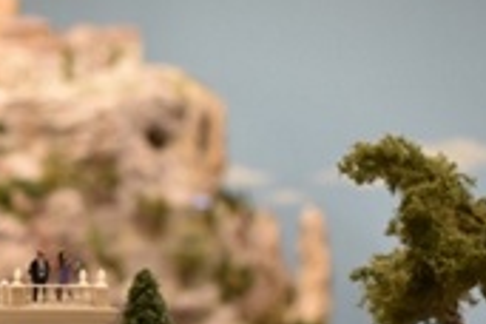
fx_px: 1633
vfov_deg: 11.1
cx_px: -179
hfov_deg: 15.9
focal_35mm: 121
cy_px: 378
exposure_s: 1/60
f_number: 4
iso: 500
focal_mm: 24
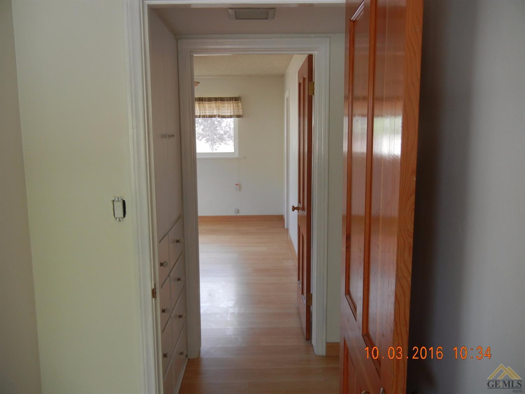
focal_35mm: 30
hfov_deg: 60.0
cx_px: 262
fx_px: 455
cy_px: 197
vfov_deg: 46.8
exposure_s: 1/39.6
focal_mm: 5.4
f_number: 3.5
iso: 160
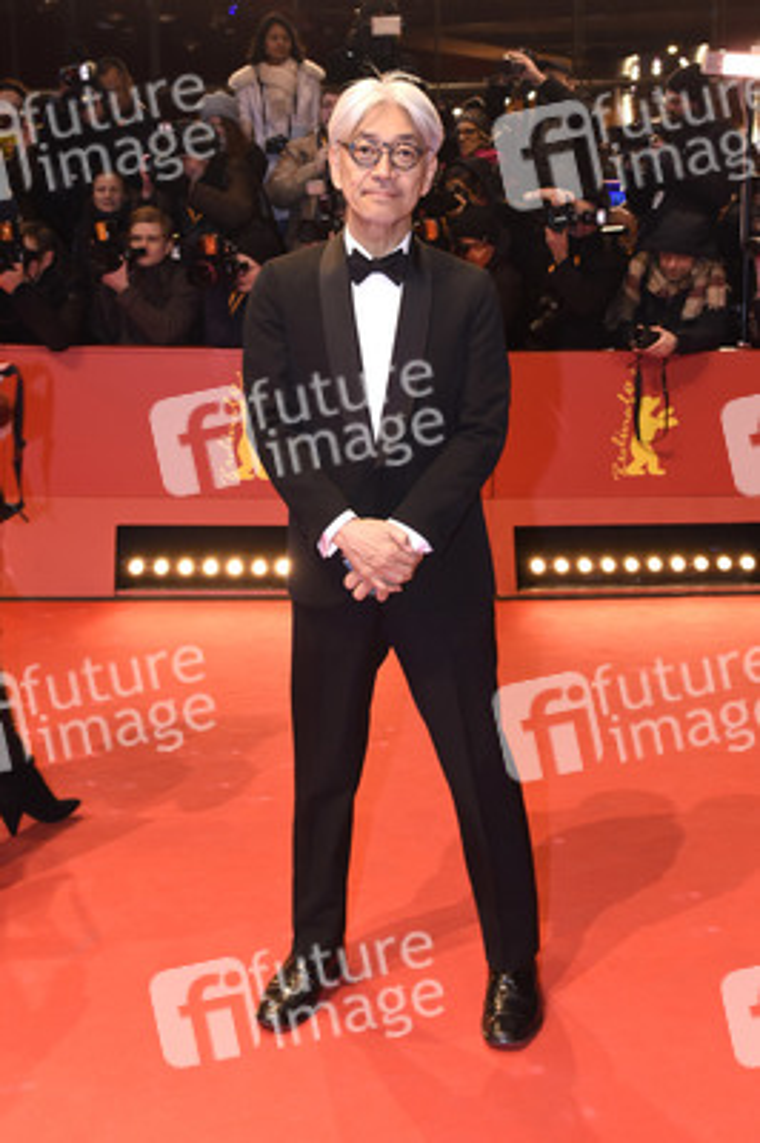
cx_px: 380
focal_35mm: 34
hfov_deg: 38.3
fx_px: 1094
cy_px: 572
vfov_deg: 55.1
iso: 1250
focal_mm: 23
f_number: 5
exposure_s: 1/125
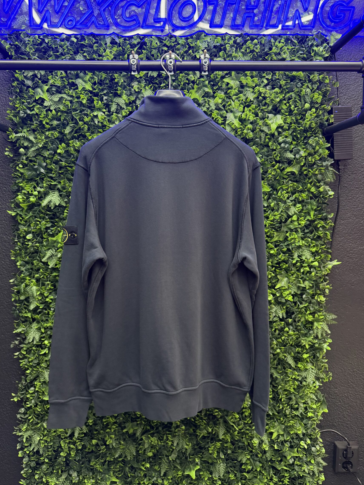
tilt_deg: -6.3
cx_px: 170
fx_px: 379
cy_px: 229
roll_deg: -0.6
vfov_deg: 65.3
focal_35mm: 27
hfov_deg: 51.3
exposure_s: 1/50
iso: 250
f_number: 1.78
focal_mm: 6.76
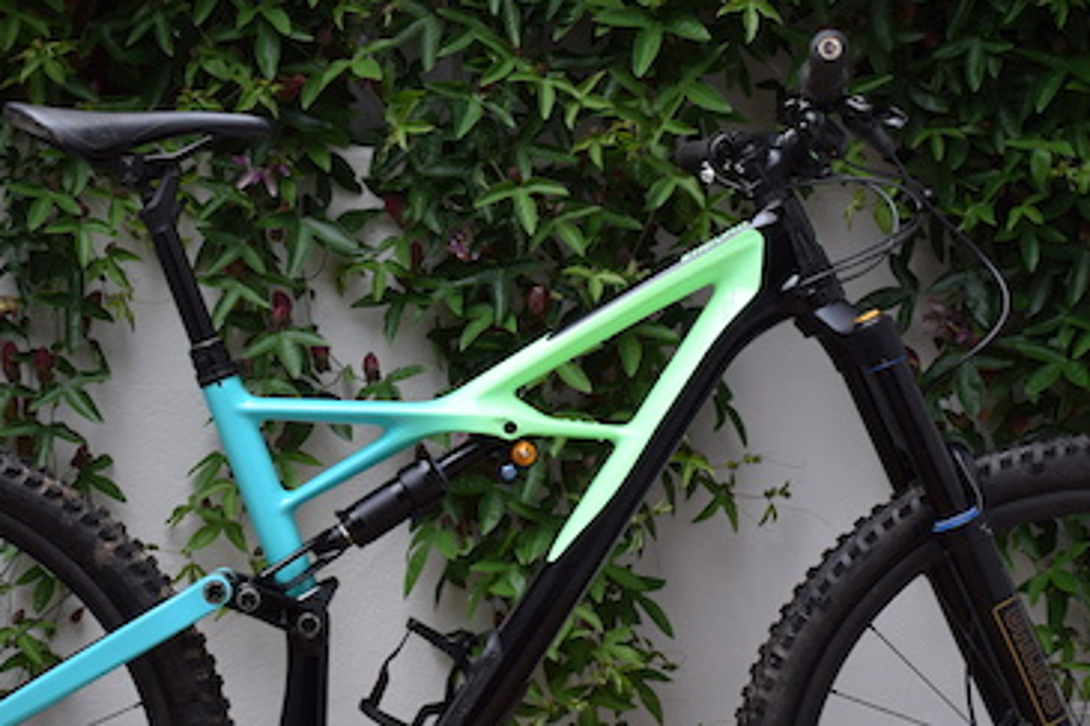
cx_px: 475
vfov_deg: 16.6
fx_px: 2484
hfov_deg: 24.7
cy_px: 459
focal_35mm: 82
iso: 100
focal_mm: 25
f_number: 4
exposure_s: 1/200
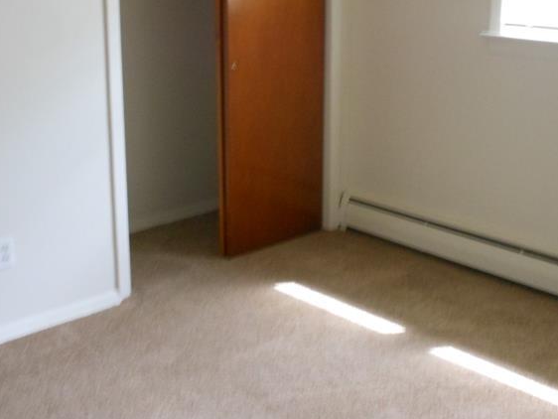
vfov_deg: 28.3
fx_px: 822
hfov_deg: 37.3
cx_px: 343
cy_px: 126
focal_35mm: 51
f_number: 3.7
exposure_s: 1/30
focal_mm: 5
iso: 320
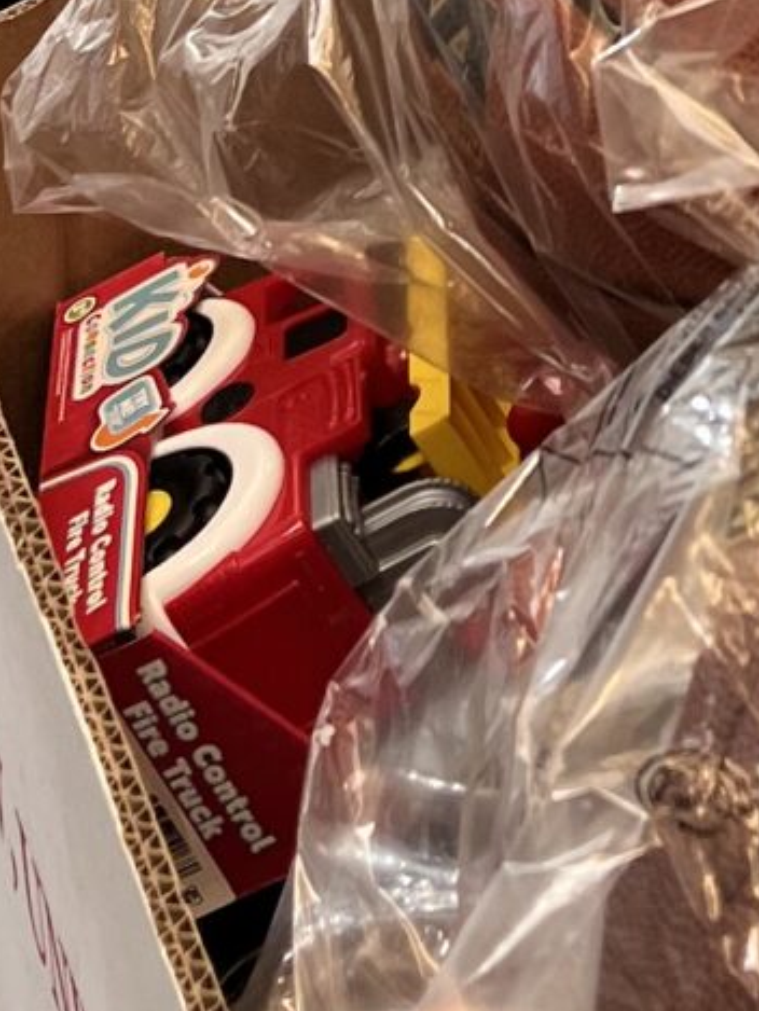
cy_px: -455
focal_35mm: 142
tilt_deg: -16.3
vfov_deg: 13.2
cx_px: 640
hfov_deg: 10.4
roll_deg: +3.0
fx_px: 4149
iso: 64
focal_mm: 5.7
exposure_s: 1/125
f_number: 1.5
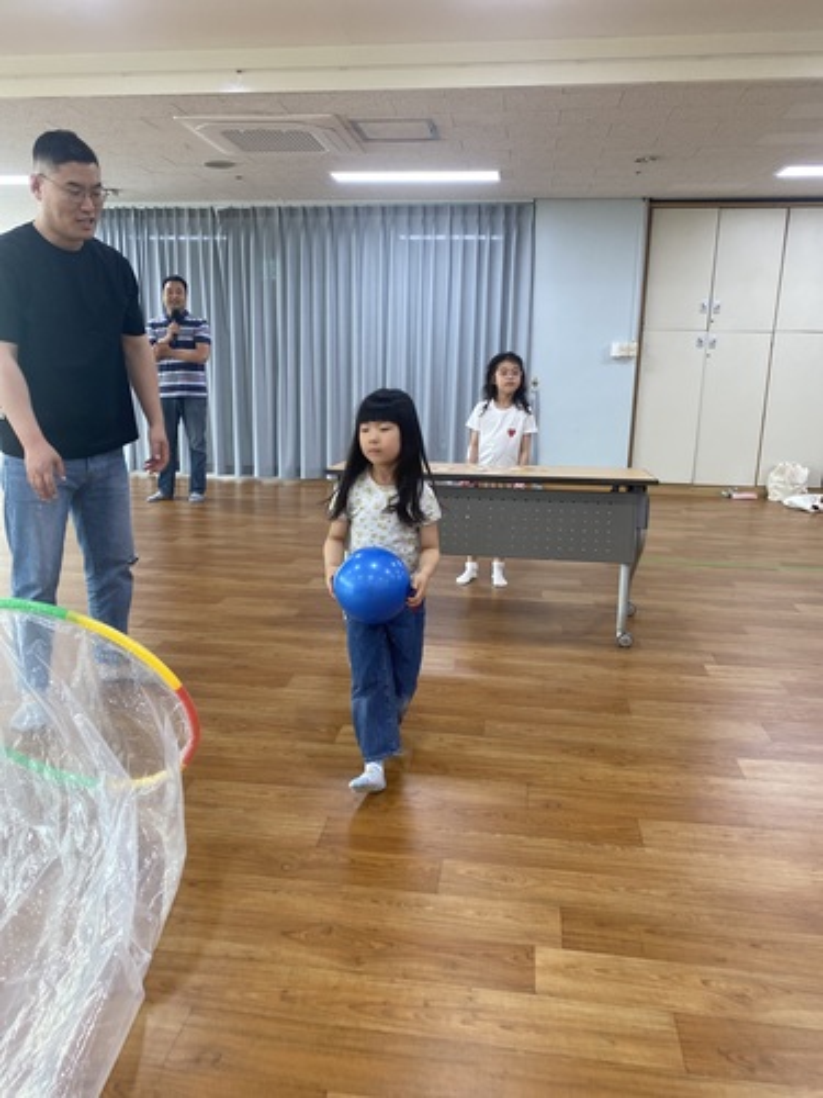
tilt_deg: -18.7
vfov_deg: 67.3
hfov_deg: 53.1
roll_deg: -0.7
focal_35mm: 26
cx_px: 412
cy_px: 549
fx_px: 824
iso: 100
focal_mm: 4.25
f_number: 1.8
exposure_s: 1/60
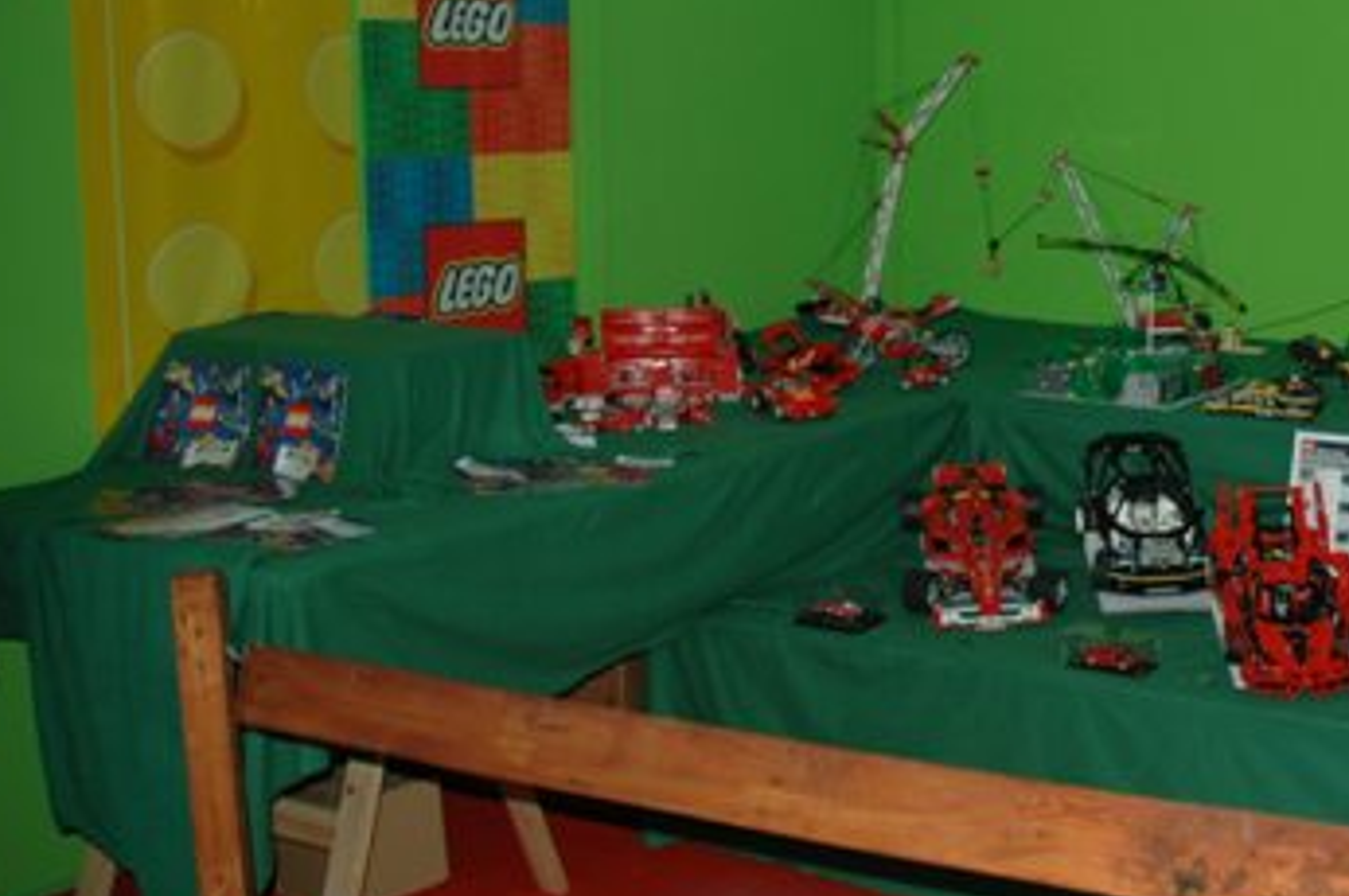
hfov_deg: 37.3
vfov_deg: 26.8
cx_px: 1193
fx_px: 1872
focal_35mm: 50
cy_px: 284
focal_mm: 18
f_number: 3.5
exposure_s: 1/60
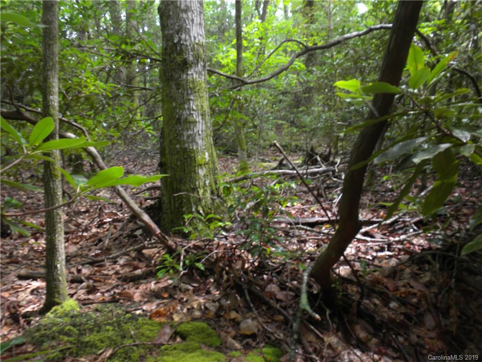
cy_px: 181
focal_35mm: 37
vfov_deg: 38.7
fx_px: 515
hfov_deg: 50.1
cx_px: 241
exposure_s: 1/7.6
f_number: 3.5
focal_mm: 6.6
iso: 64
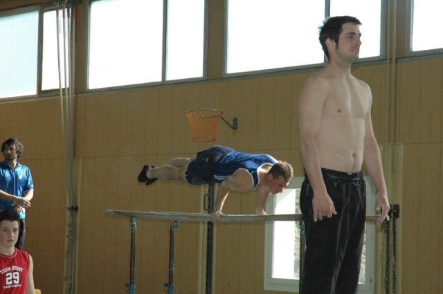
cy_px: 147
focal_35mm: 105
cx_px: 222
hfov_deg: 19.5
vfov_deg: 13.0
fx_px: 1290
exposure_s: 1/500
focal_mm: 70
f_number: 10
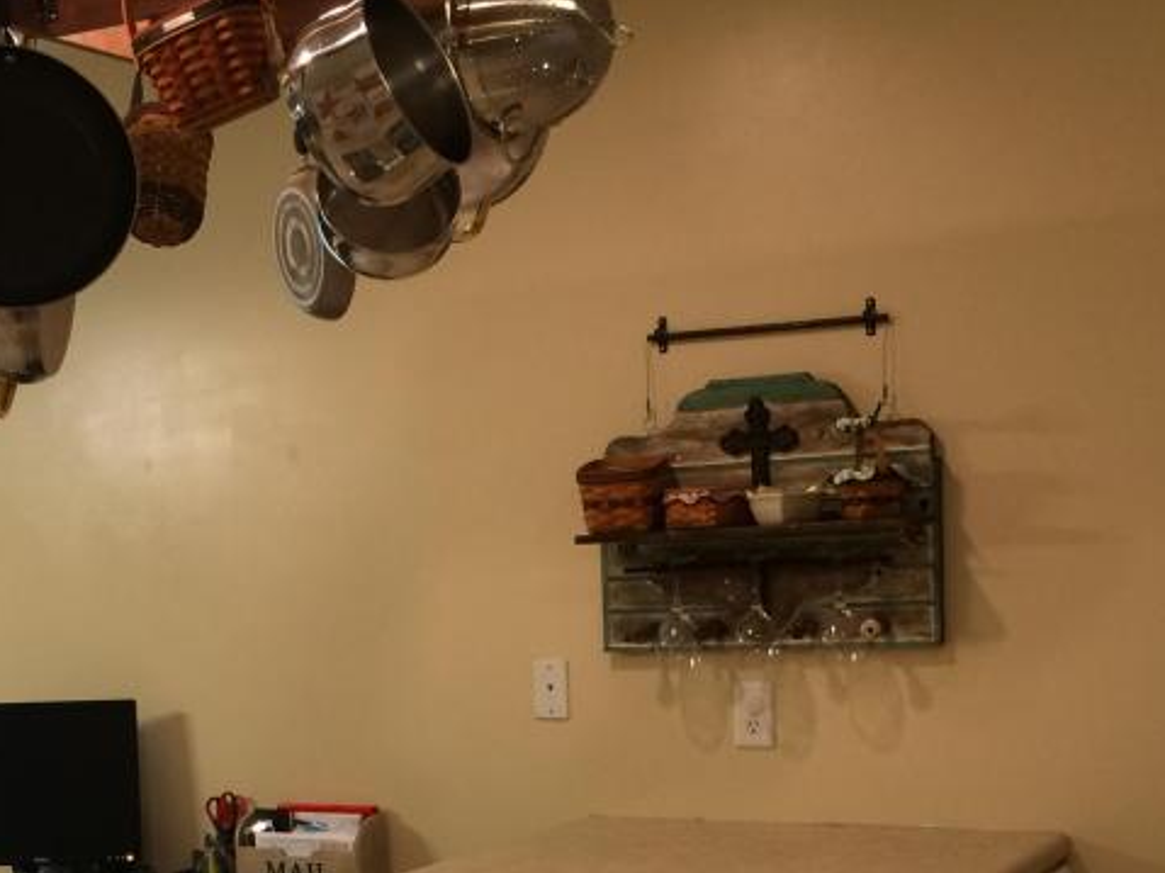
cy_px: 837
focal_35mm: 62
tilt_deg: -7.7
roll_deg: +2.5
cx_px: 491
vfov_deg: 22.9
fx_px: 2086
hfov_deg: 31.2
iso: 100
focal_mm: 4.15
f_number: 2.2
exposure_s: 1/30
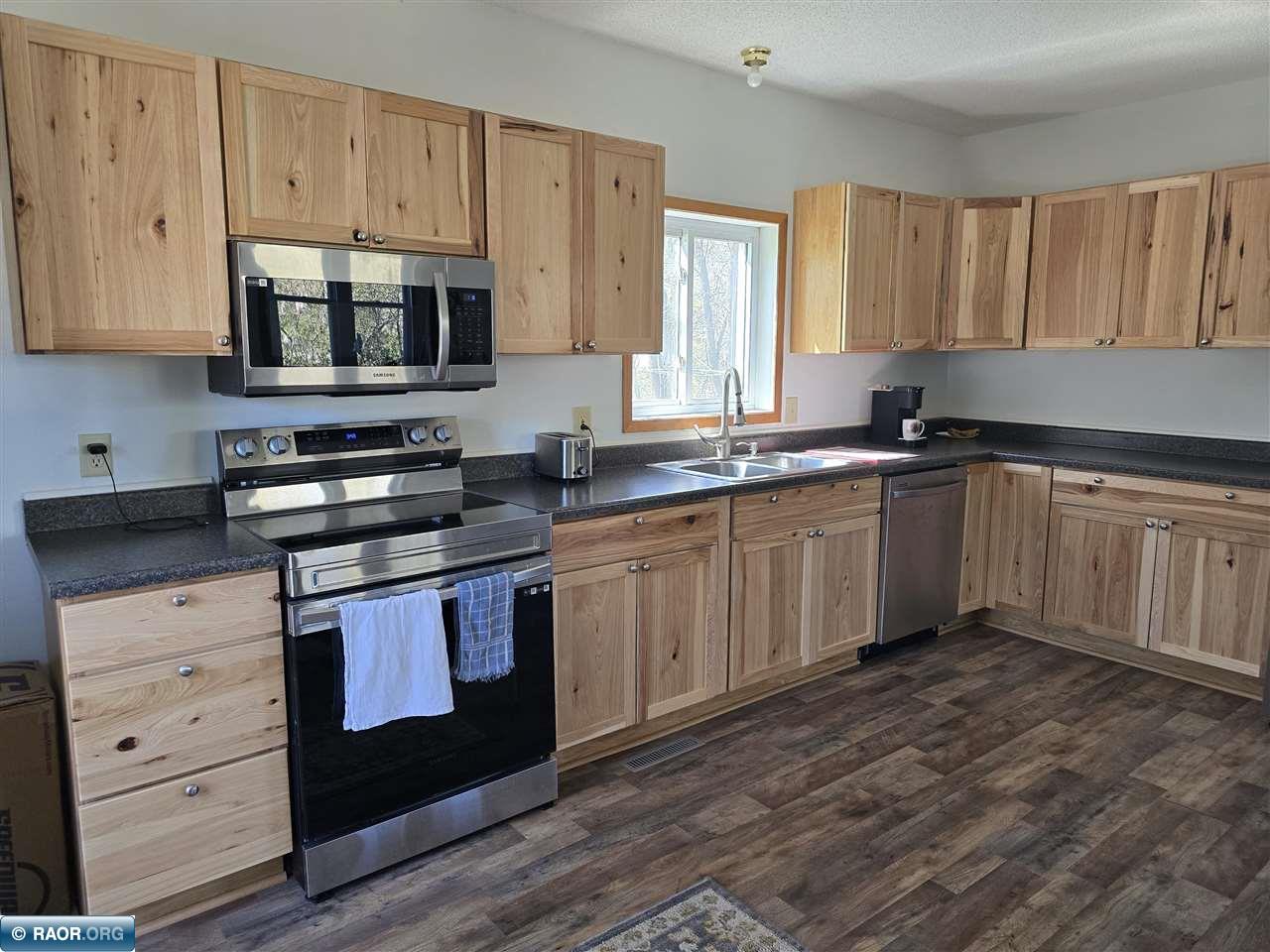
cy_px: 476
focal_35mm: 23
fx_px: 844
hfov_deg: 73.9
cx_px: 635
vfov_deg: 58.9
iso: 160
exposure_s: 1/120
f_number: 1.7
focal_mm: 6.3
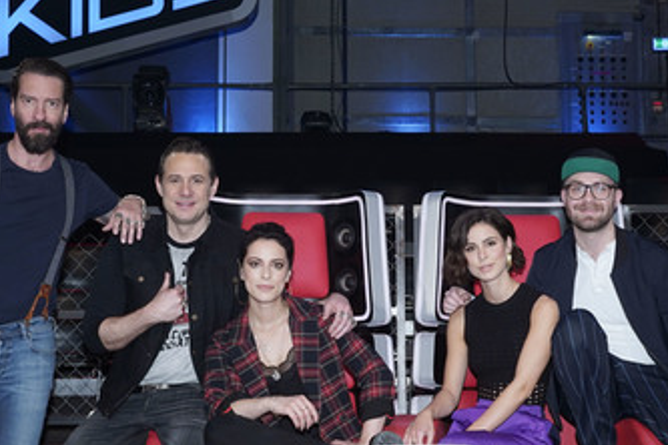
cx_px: 308
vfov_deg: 31.8
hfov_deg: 46.4
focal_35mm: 42
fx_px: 779
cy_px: 265
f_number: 8
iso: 640
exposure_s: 1/60
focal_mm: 31
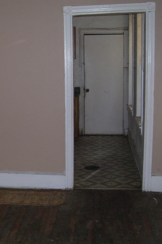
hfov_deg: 23.0
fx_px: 385
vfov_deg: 35.0
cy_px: 126
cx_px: 9
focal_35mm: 57
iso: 100
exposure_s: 1/60
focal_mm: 6
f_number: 2.7
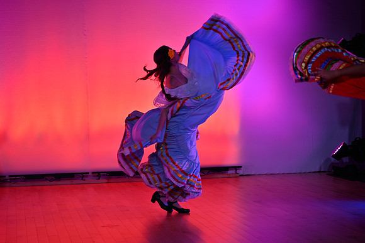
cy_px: 122
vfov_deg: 19.5
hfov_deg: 28.8
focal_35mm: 70
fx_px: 710
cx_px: 182
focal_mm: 70
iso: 125
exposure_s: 1/500
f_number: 2.8
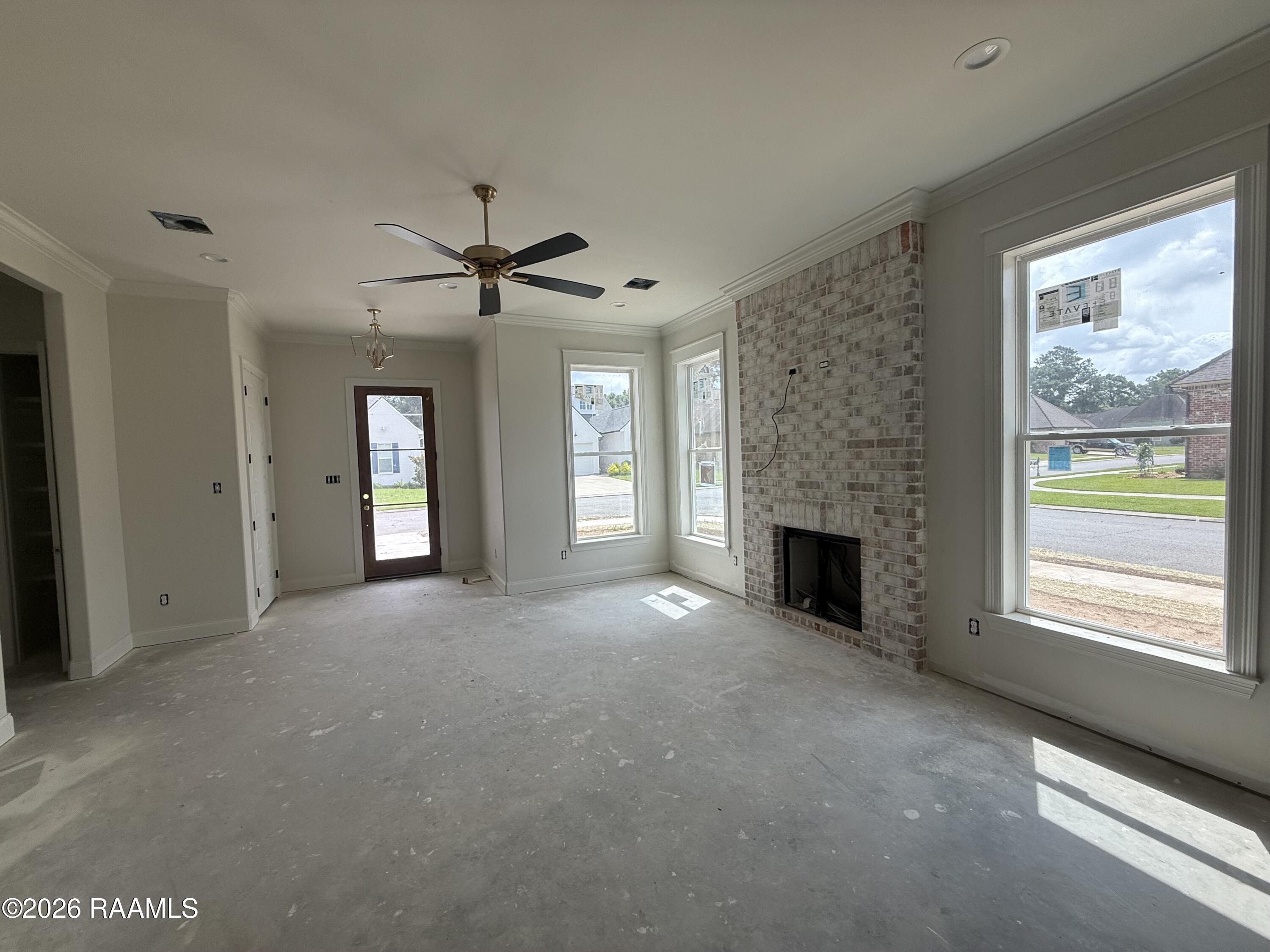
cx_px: 635
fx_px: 514
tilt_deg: -1.7
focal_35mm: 14
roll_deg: +1.7
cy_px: 476
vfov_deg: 85.7
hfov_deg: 102.1
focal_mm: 2.22
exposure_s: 1/554
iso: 64
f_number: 2.2
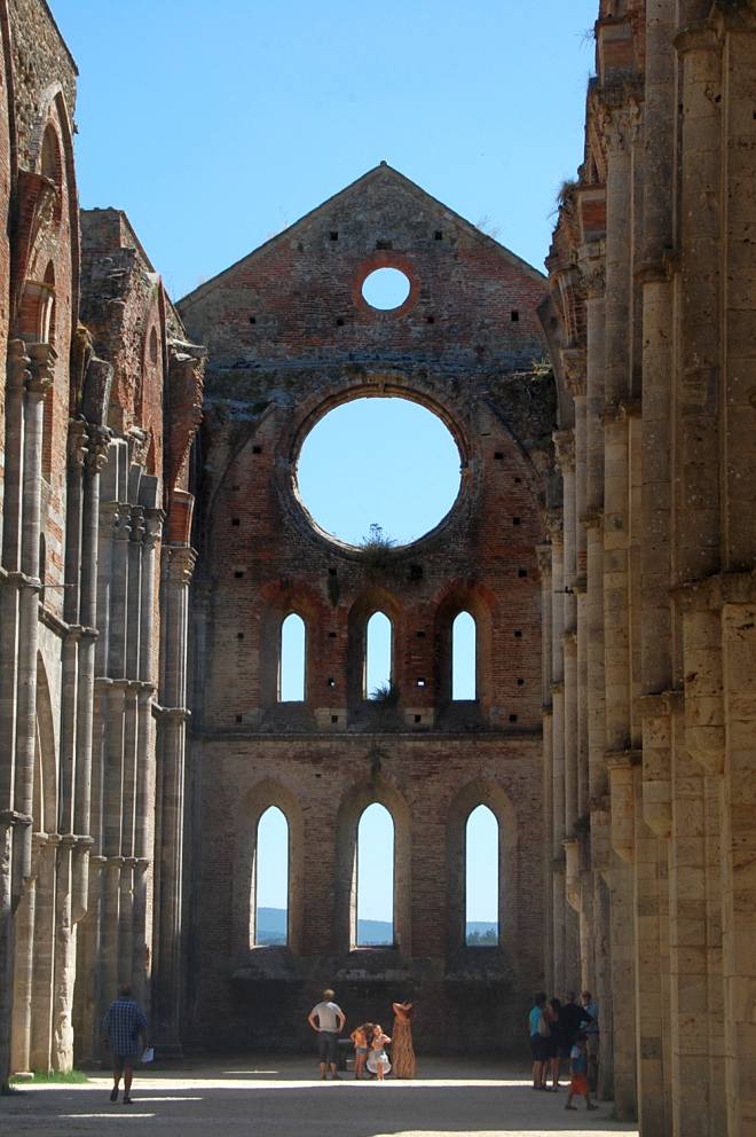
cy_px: 568
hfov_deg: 16.5
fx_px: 2602
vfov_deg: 24.6
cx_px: 378
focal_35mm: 82
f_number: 10
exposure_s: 1/250
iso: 250
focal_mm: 55
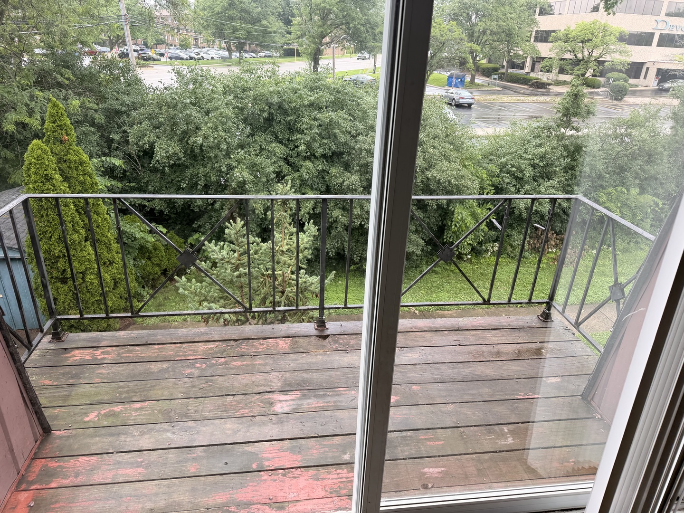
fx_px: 474
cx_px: 342
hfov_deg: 71.6
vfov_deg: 56.8
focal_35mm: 24
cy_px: 256
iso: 80
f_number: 1.78
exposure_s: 1/295
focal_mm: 6.76
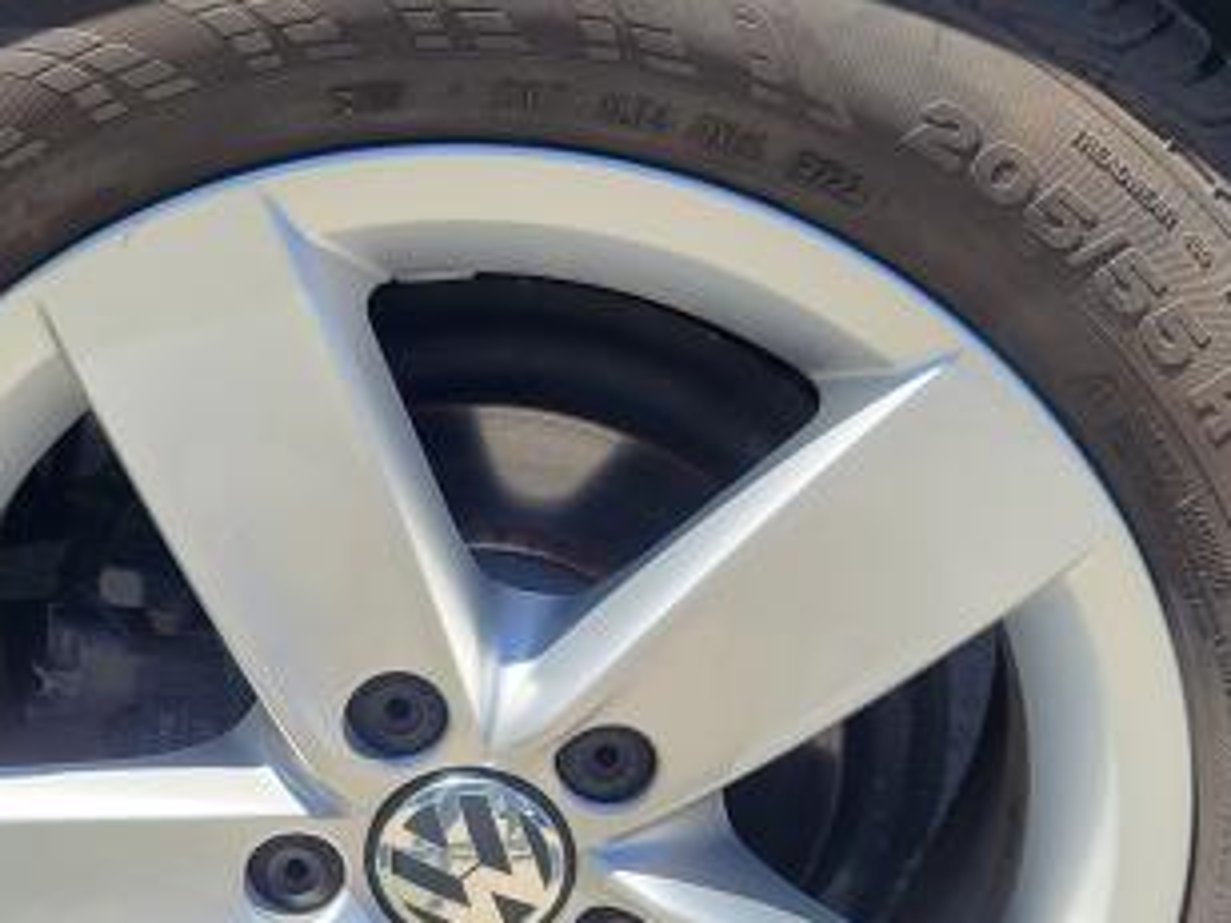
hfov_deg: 35.4
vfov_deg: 26.4
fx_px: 1920
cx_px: 480
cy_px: 763
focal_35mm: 54
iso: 40
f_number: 1.8
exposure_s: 1/929
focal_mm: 5.4
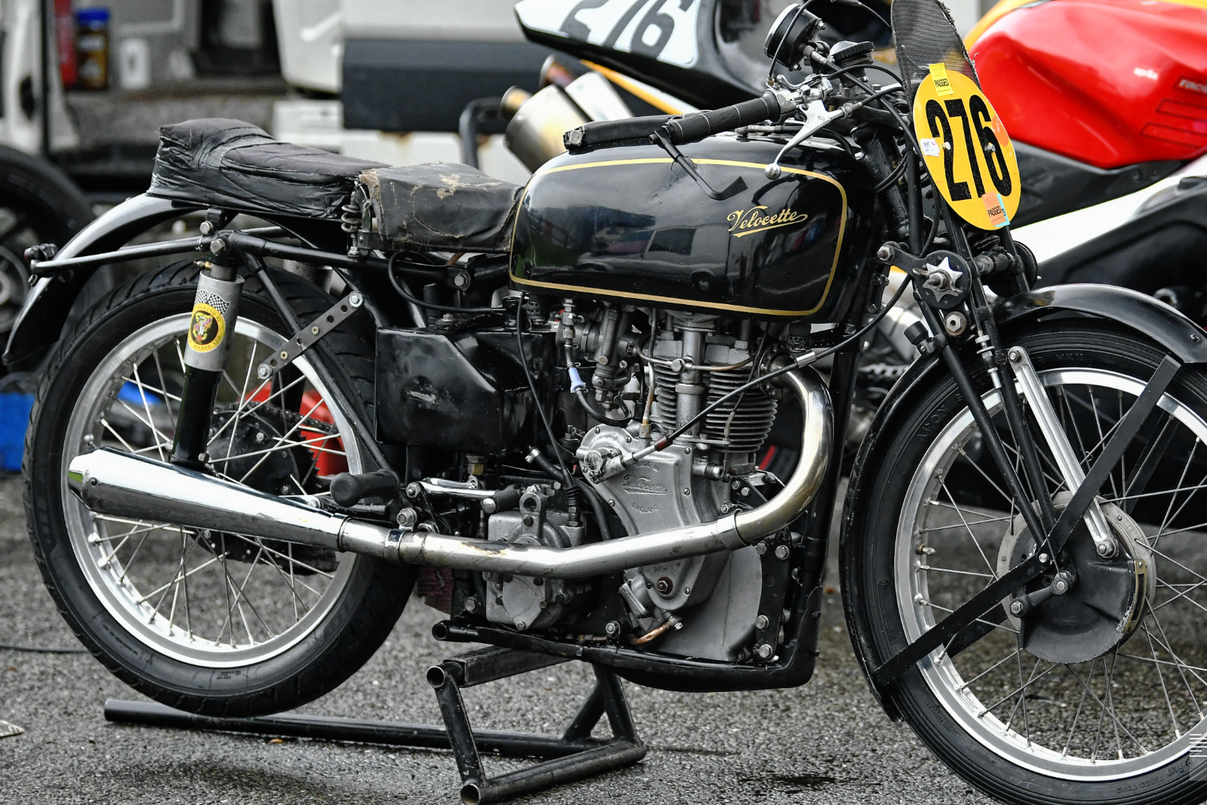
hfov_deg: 9.4
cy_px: 410
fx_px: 7341
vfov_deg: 6.3
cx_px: 700
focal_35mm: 219
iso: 1600
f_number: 2.8
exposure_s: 1/800
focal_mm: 116
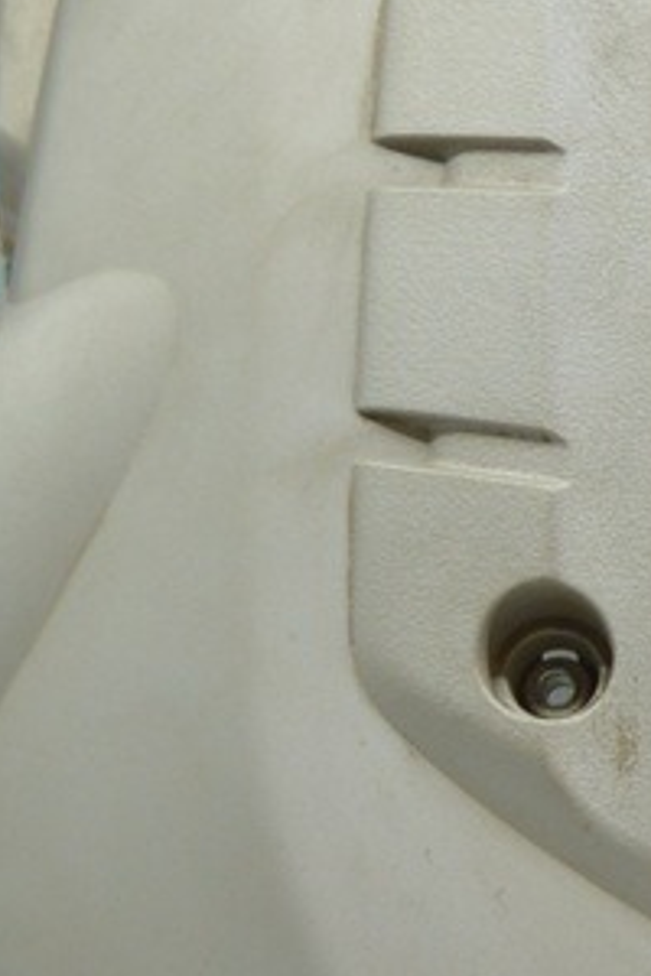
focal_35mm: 133
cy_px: 522
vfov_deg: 15.4
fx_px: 3607
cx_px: 876
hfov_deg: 10.1
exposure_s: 1/60
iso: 400
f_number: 4
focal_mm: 26
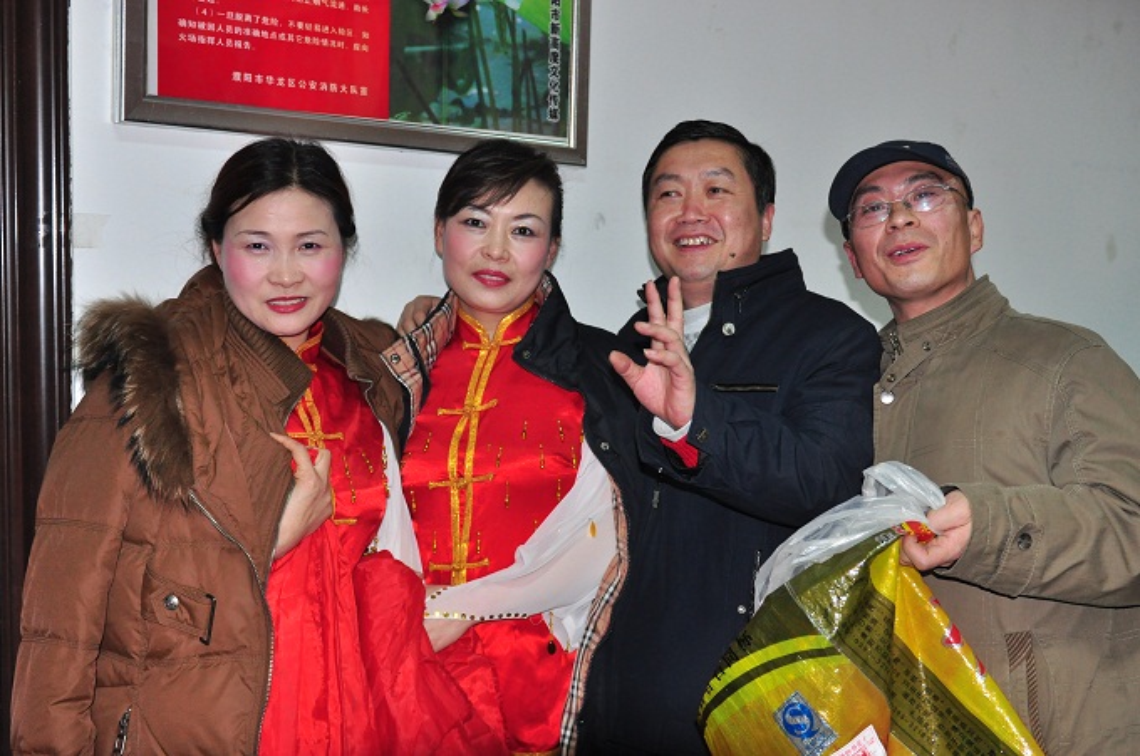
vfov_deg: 28.8
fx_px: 1470
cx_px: 570
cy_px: 378
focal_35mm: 46
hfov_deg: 42.4
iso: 800
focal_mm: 31
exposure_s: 1/200
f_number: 2.8
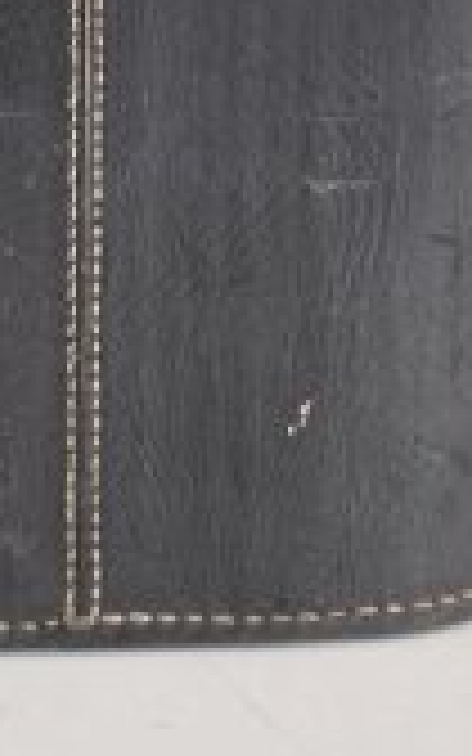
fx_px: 1996
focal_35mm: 97
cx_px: 76
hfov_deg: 13.4
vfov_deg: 19.7
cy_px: -225
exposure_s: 1/100
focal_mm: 8.5
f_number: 2
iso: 64
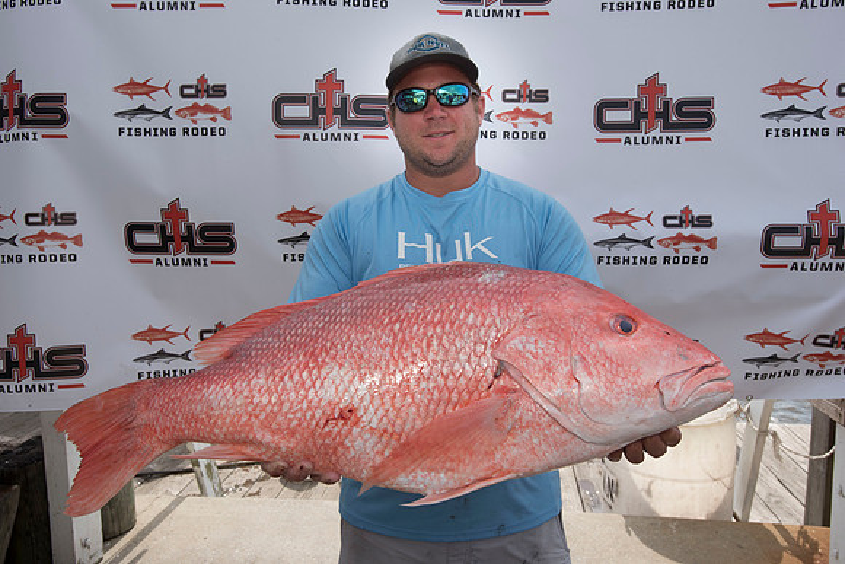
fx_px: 657
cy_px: 282
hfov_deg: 65.5
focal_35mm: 28
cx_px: 422
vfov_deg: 46.4
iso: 250
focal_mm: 28
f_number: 9
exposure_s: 1/500
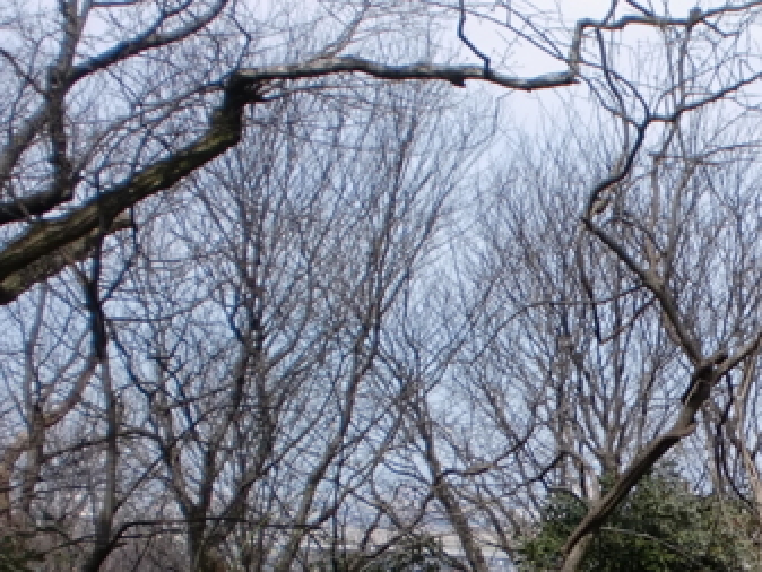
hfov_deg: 22.2
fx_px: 1828
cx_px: 855
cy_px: 586
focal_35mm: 83
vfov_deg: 17.3
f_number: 3.1
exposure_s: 1/800
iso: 64
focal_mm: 6.3
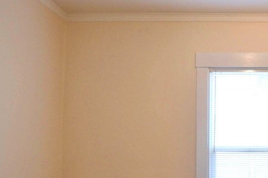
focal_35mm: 36
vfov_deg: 35.4
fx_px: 268
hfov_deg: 47.2
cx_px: 246
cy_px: 147
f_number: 4.5
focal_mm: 10
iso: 400
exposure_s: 1/80
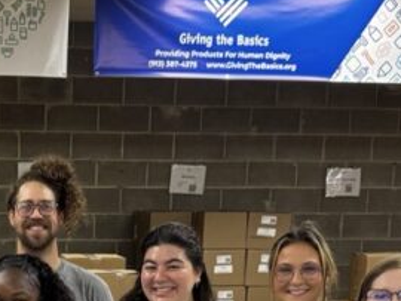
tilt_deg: -13.1
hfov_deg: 20.9
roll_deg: -0.8
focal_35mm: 91
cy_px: 427
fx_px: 1055
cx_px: 16
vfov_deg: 15.2
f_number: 1.78
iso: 200
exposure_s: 1/60
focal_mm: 6.76
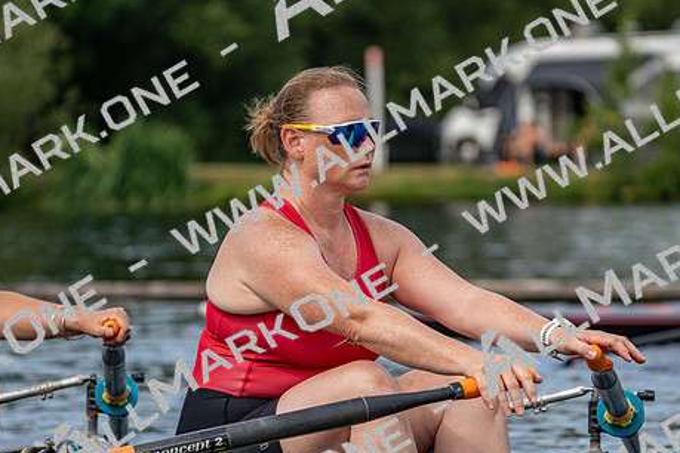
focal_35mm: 264
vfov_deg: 5.2
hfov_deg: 7.8
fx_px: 4986
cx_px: 354
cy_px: 258
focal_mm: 209
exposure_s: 1/1600
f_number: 5.6
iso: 400
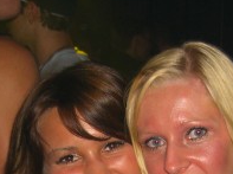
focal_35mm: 116
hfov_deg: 17.0
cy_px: 241
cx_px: 105
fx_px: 779
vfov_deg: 12.3
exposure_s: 1/60
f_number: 2.8
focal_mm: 7.9
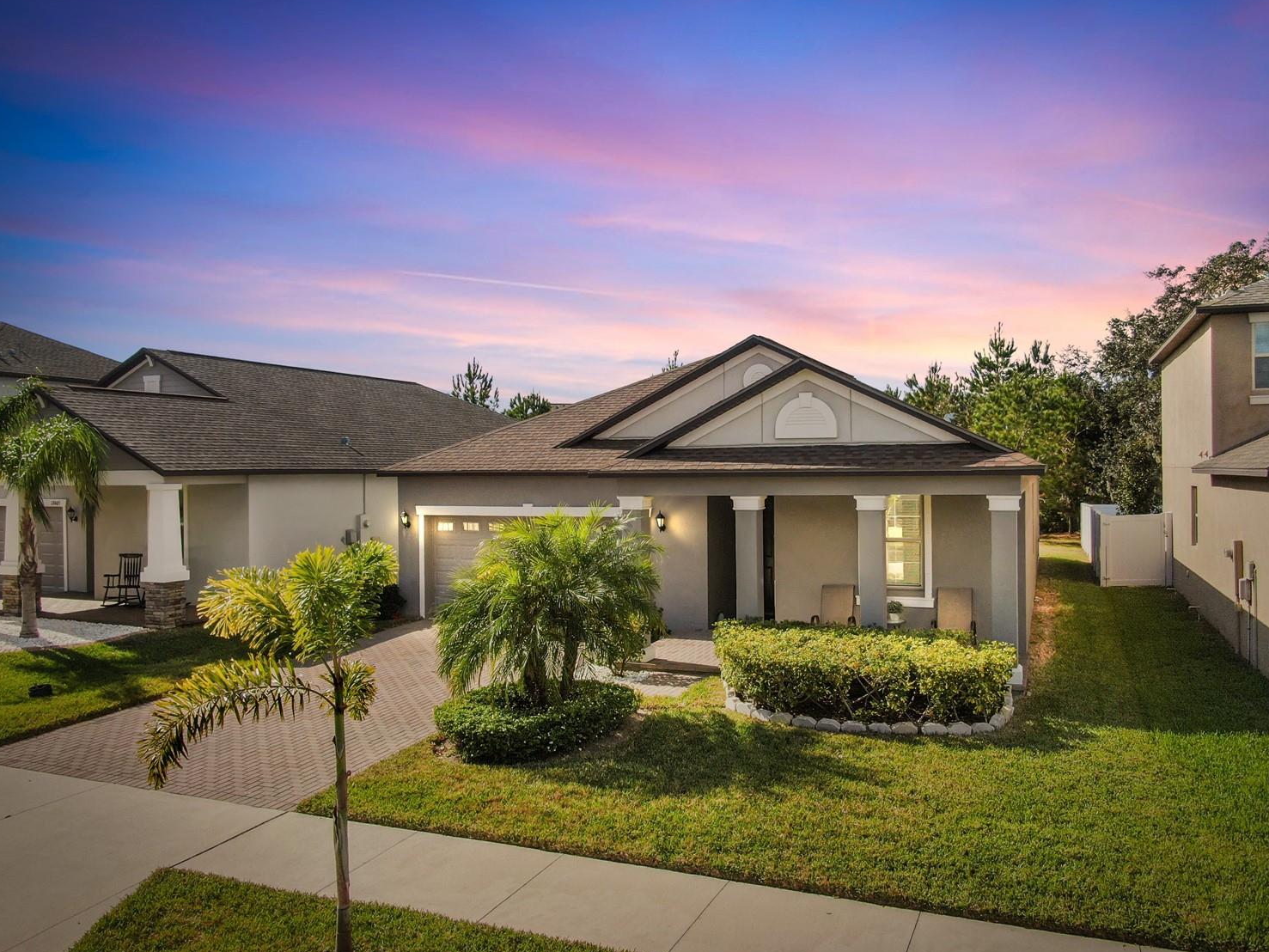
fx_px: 953
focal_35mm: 26
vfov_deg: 53.1
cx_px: 668
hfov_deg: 67.3
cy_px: 476
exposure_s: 1/2000
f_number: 2.8
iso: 110
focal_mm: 4.39
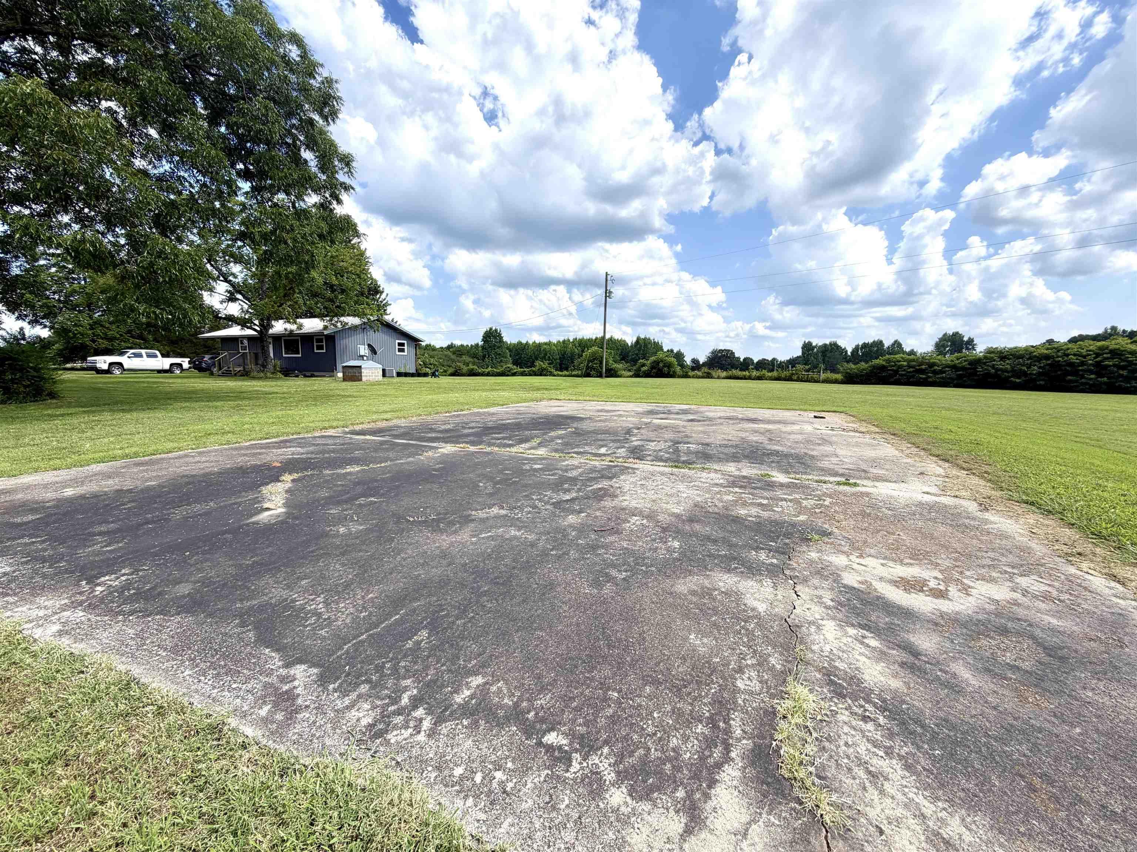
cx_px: 568
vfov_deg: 85.7
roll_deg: -0.7
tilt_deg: -6.9
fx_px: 460
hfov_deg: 102.1
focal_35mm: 14
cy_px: 426
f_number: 2.2
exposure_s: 1/799
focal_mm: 2.22
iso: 20
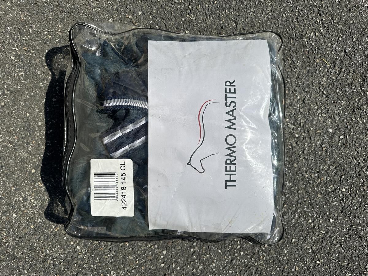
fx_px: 255
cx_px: 184
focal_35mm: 24
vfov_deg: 56.8
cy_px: 138
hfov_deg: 71.6
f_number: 1.78
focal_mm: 6.86
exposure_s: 1/9709
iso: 80
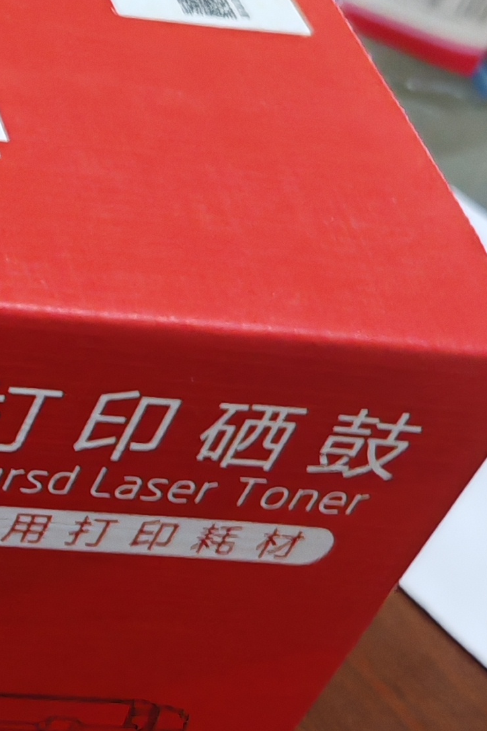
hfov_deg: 11.4
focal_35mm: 104
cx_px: -604
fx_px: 2111
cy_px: 168
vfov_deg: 19.5
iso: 400
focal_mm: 6.67
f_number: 1.9
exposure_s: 1/33
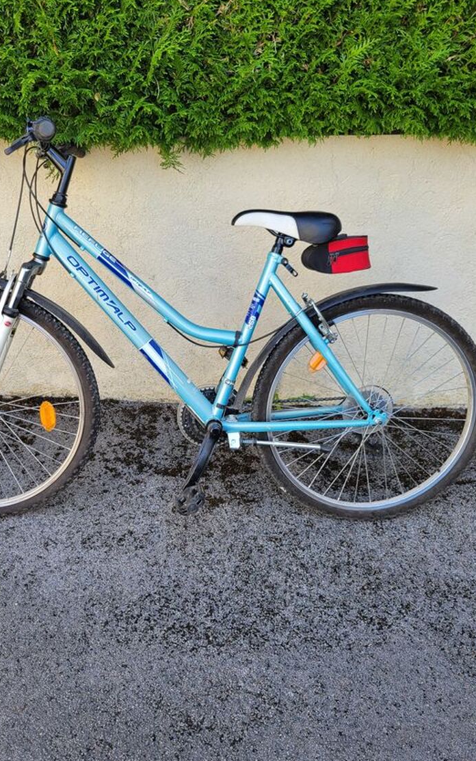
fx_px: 685
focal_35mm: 33
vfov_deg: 58.1
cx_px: 179
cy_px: 385
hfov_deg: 38.1
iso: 40
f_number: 1.8
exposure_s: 1/216
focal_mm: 5.4
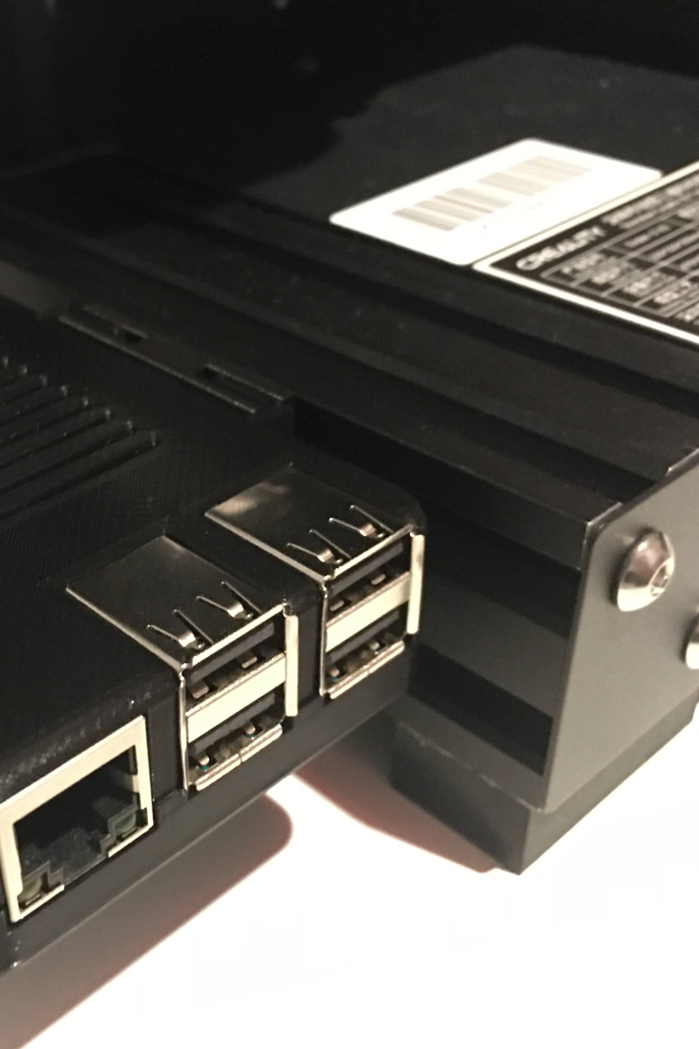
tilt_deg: -32.9
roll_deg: +3.6
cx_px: 126
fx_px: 1194
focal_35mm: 41
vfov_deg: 47.4
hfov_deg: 31.7
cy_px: 527
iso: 250
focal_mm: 4.15
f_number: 2.2
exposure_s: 1/4
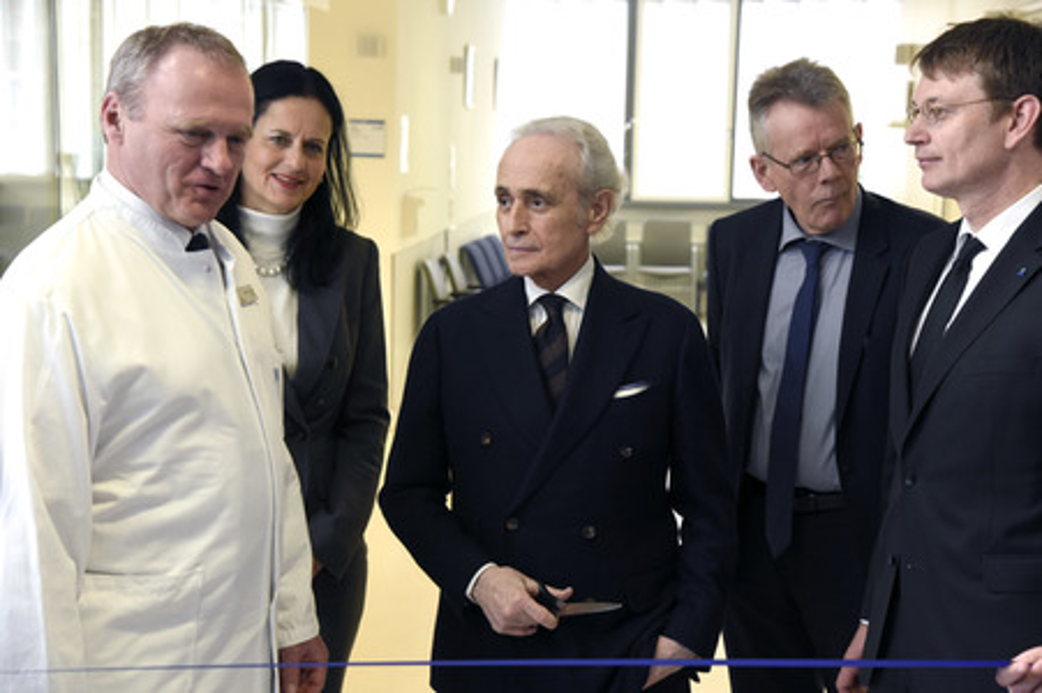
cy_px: 346
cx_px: 521
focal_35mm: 66
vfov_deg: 20.6
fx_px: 1909
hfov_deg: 30.5
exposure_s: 1/100
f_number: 6.3
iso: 3200
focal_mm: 66
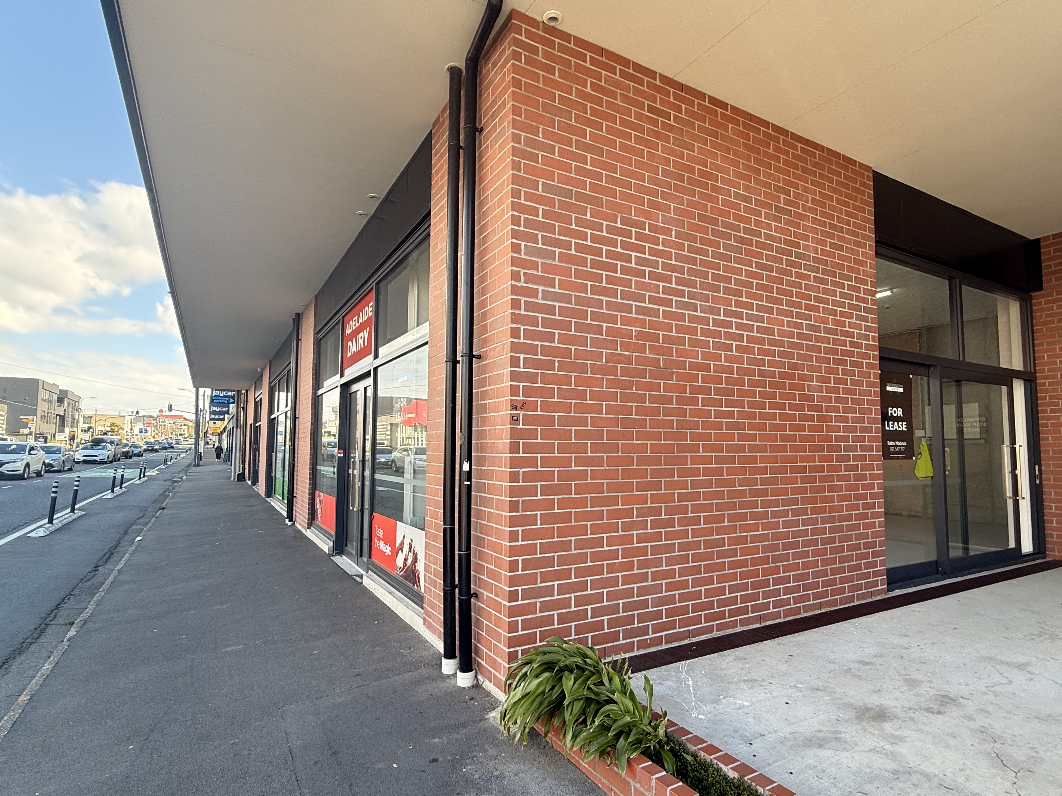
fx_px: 583
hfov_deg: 84.6
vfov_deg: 68.7
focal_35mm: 19
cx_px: 547
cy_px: 413
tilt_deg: +5.7
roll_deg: -0.2
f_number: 2.2
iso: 64
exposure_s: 1/179
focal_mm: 2.22
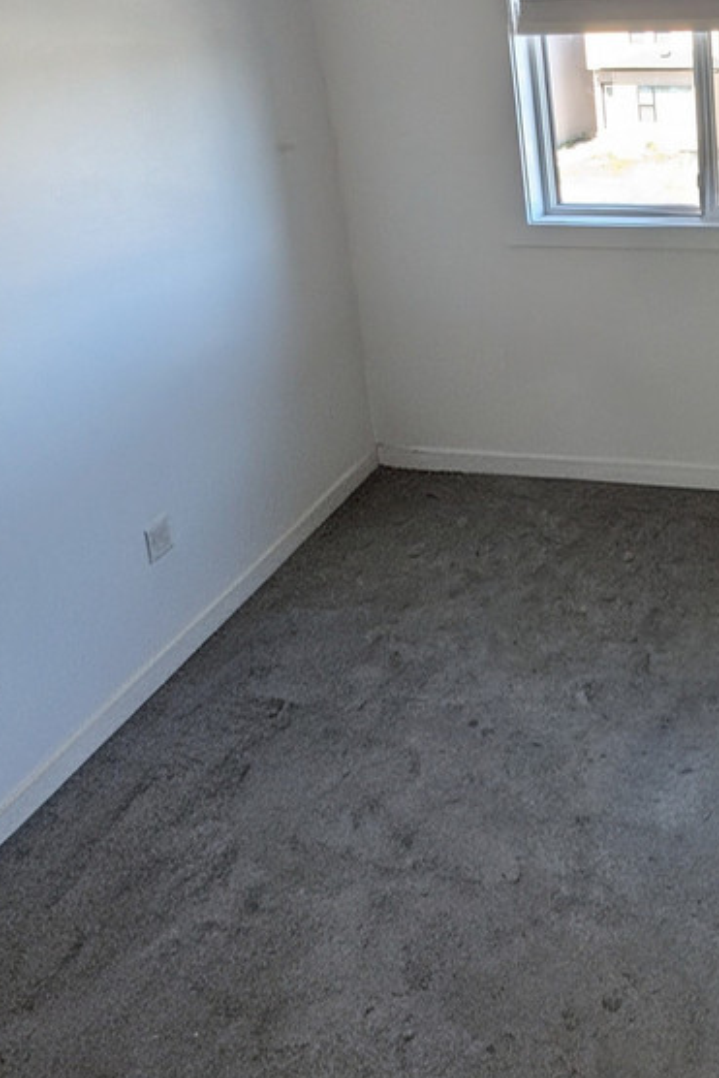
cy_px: 233
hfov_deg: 38.4
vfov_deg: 60.7
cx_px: 793
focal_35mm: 28
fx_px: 838
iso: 70
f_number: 2.2
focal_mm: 1.54
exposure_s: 1/193
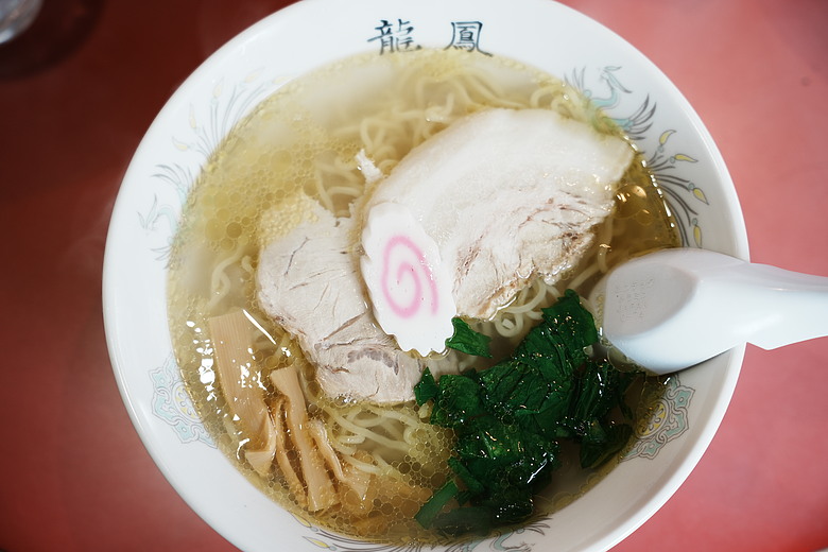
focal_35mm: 46
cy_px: 276
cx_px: 414
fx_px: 1060
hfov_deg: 42.7
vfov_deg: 29.2
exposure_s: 1/40
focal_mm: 46.1
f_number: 3.5
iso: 250
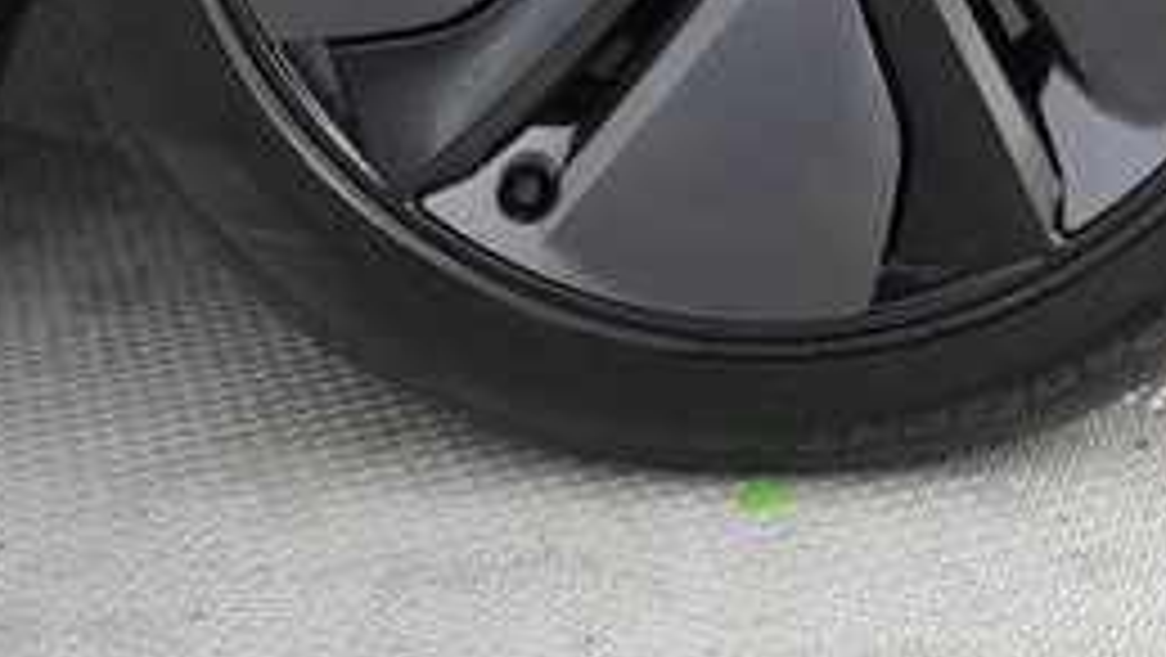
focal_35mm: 62
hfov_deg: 33.5
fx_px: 1918
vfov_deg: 18.1
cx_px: 797
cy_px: -216
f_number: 2.8
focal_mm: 24
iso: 6400
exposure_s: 1/160
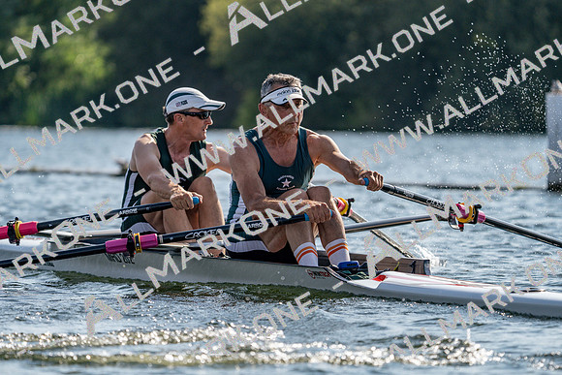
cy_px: 188
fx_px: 4872
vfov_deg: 4.4
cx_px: 281
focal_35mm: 312
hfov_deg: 6.6
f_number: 6.3
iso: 200
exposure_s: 1/1600
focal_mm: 312
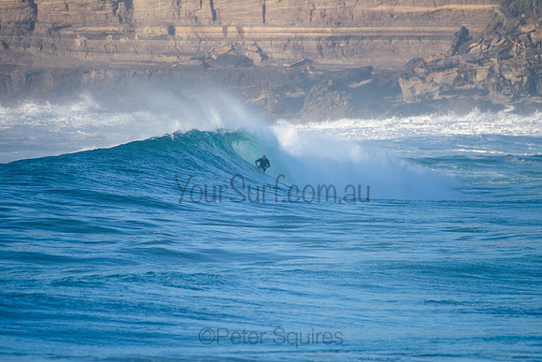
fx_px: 9228
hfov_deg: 3.4
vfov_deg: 2.2
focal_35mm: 613
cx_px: 276
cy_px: 178
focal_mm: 500
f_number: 5.6
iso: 320
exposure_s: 1/1600
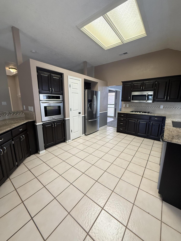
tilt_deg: -10.3
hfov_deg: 85.7
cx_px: 90
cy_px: 120
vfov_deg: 102.1
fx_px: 98
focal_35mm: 14
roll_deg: -1.5
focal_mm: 2.22
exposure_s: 1/120
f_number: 2.2
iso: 320
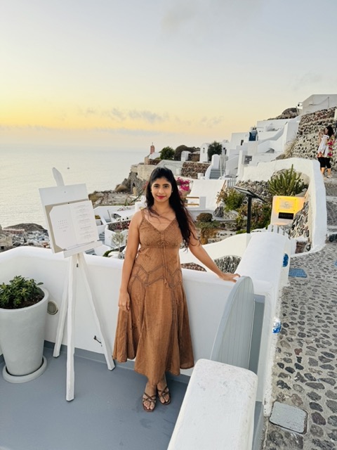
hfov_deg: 56.8
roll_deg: -1.7
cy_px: 225
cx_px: 168
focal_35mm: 24
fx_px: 312
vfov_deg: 71.6
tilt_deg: -13.3
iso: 80
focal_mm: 6.86
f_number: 1.78
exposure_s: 1/121
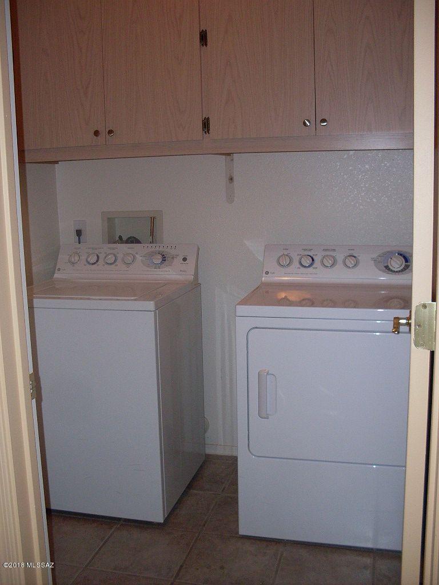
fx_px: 643
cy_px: 292
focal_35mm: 38
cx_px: 220
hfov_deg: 37.7
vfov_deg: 49.0
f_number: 2.8
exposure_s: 1/45
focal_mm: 6.3
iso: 100
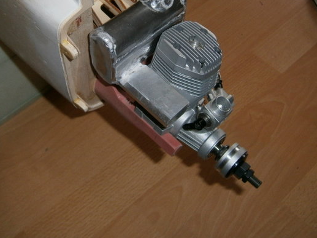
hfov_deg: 39.6
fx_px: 439
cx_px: 143
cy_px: 65
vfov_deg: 29.8
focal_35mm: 48
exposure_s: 1/30
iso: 125
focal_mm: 5.5
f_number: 2.9
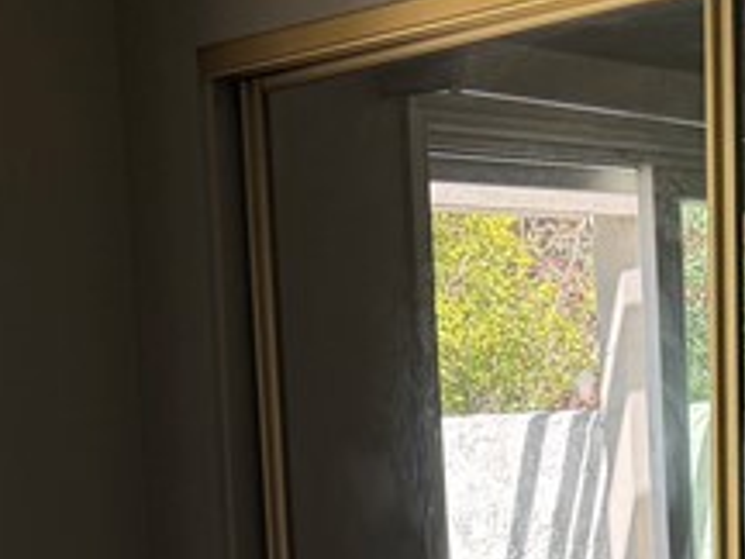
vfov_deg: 12.3
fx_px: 2453
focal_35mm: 114
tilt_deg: -7.9
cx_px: 141
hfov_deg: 17.1
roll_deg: +3.9
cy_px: 866
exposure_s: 1/551
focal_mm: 6.76
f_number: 1.78
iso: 100
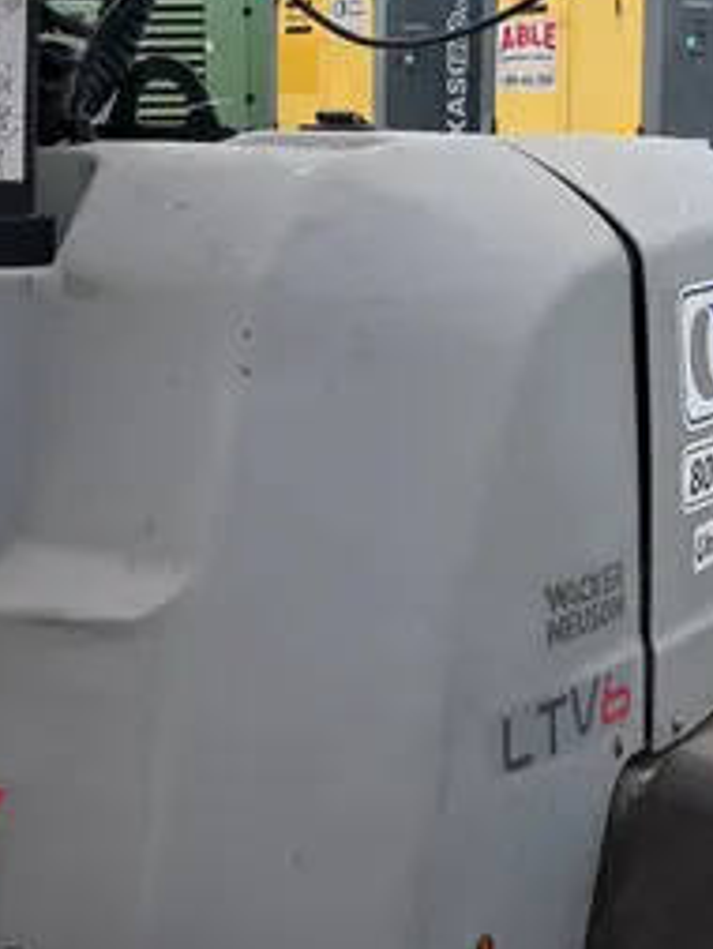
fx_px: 2223
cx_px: 146
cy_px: -2
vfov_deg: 23.1
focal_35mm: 81
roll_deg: -0.6
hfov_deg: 18.1
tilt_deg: +3.7
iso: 32
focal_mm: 3.99
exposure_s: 1/2114
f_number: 1.8
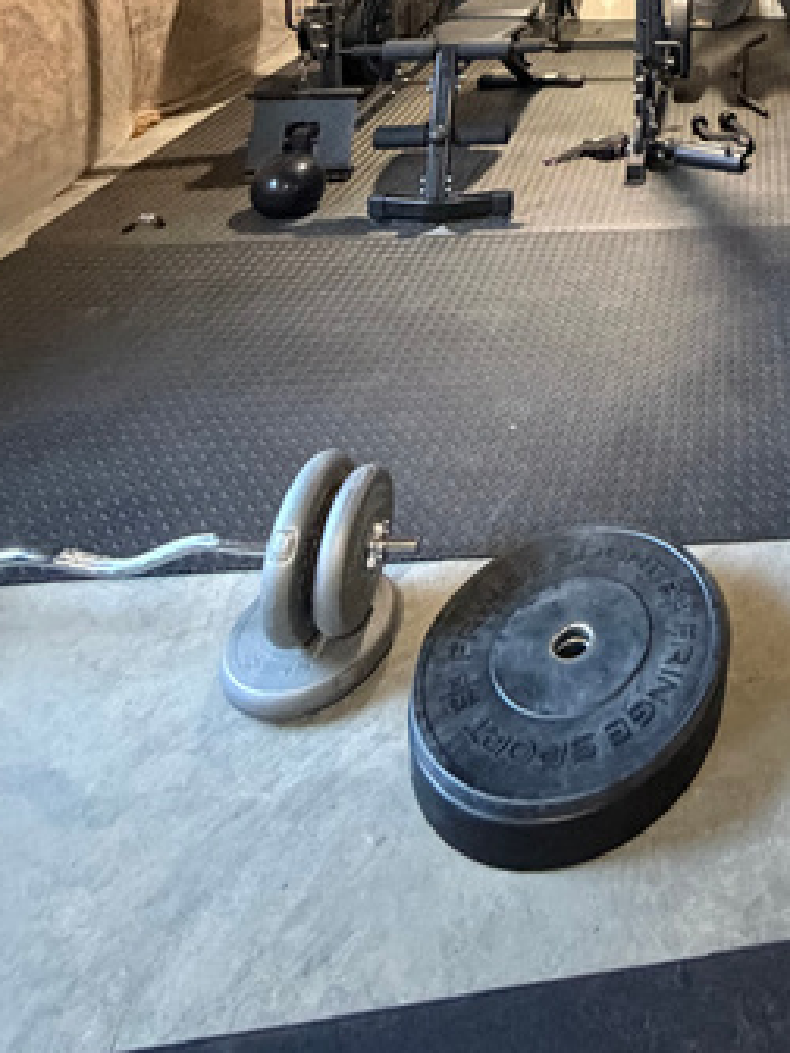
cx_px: 806
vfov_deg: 42.5
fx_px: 974
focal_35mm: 32
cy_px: -144
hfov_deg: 38.7
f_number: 2.2
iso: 1000
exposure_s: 1/40
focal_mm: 2.22
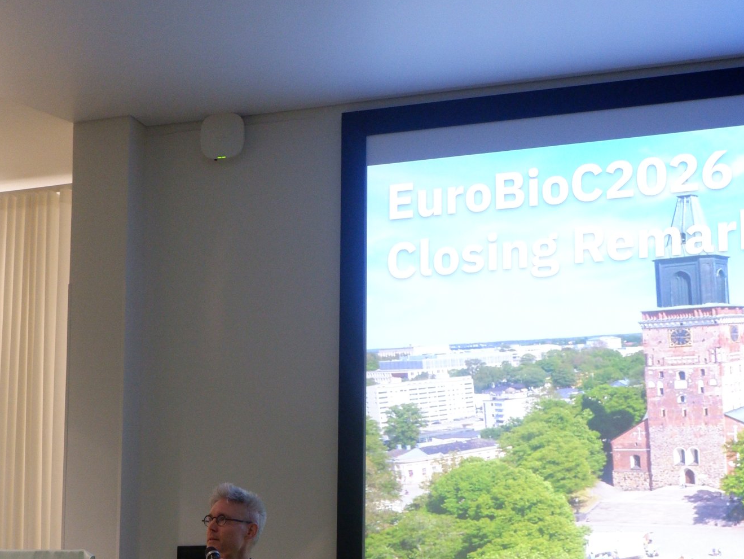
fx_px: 1505
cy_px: 542
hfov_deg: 27.8
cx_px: 374
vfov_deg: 20.4
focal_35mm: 70
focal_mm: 32.3
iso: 3200
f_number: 4.9
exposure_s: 1/100
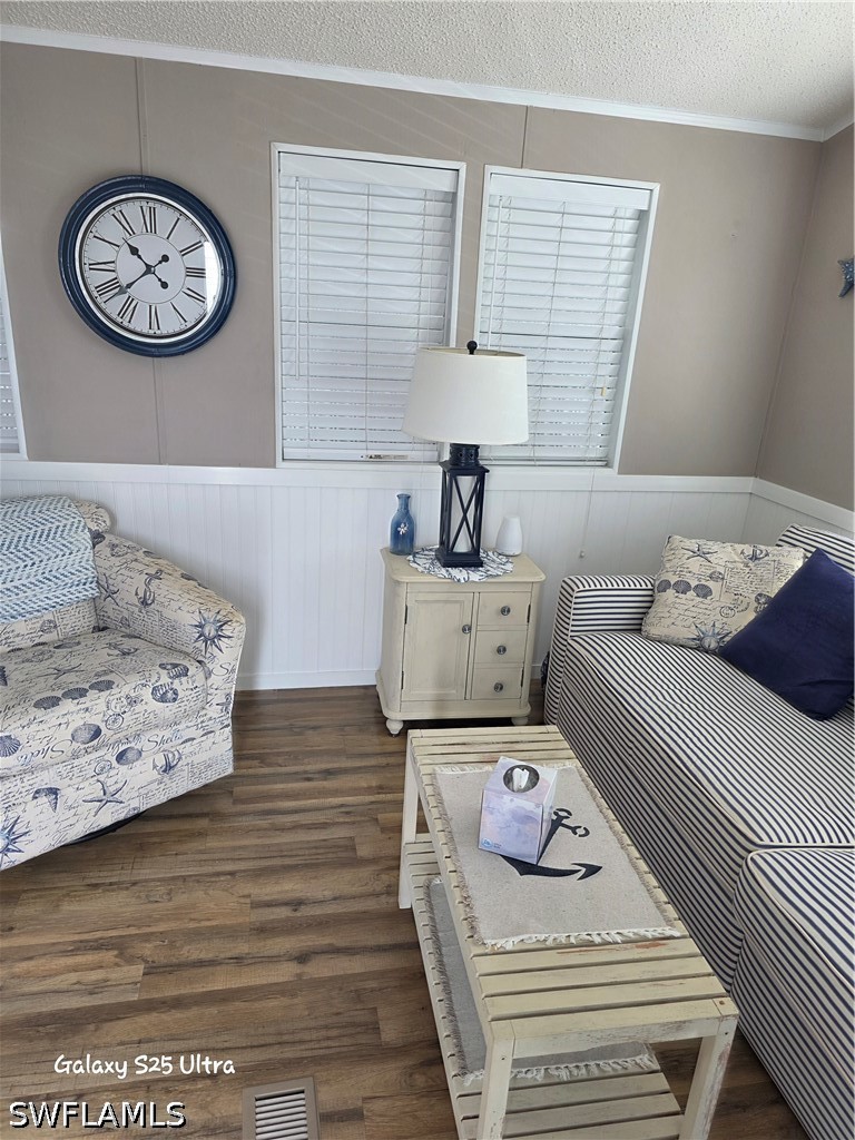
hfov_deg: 58.9
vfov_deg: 73.9
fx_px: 757
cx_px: 428
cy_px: 570
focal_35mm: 23
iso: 160
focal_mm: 6.3
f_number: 1.7
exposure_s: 1/180
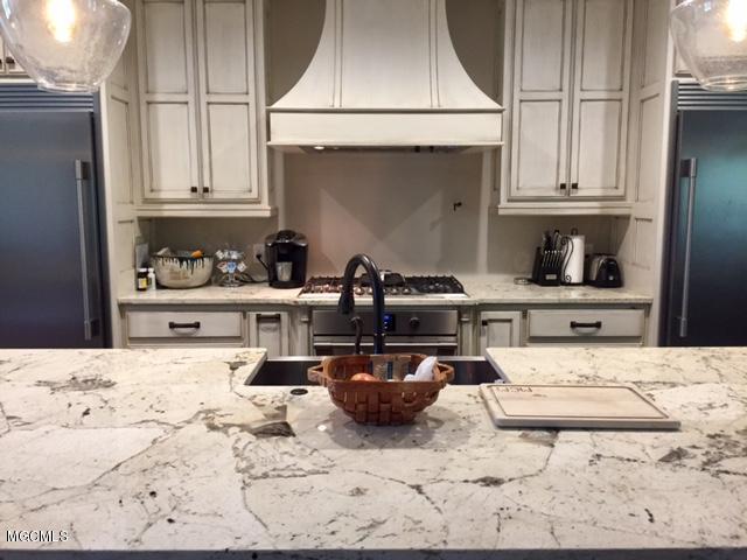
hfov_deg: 61.7
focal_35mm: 29
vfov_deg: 48.2
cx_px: 374
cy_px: 280
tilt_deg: -8.0
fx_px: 626
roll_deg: -0.7
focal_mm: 4.15
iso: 160
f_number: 2.2
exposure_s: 1/30
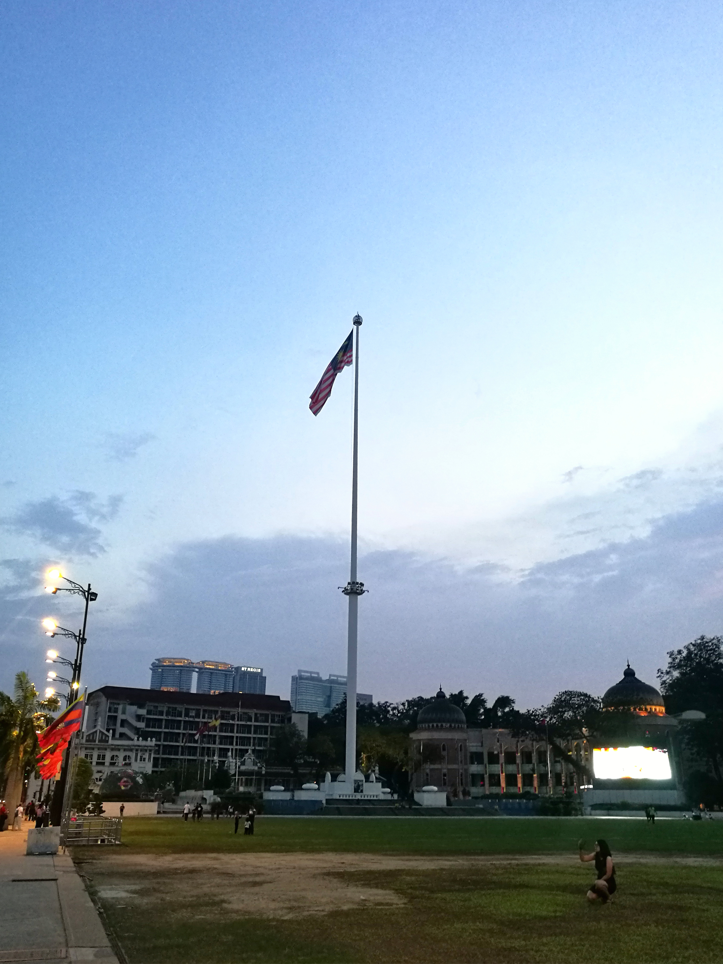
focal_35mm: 27
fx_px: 752
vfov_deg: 65.3
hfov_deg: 51.4
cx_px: 362
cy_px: 482
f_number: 2.2
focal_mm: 4.5
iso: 320
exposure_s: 1/33.3
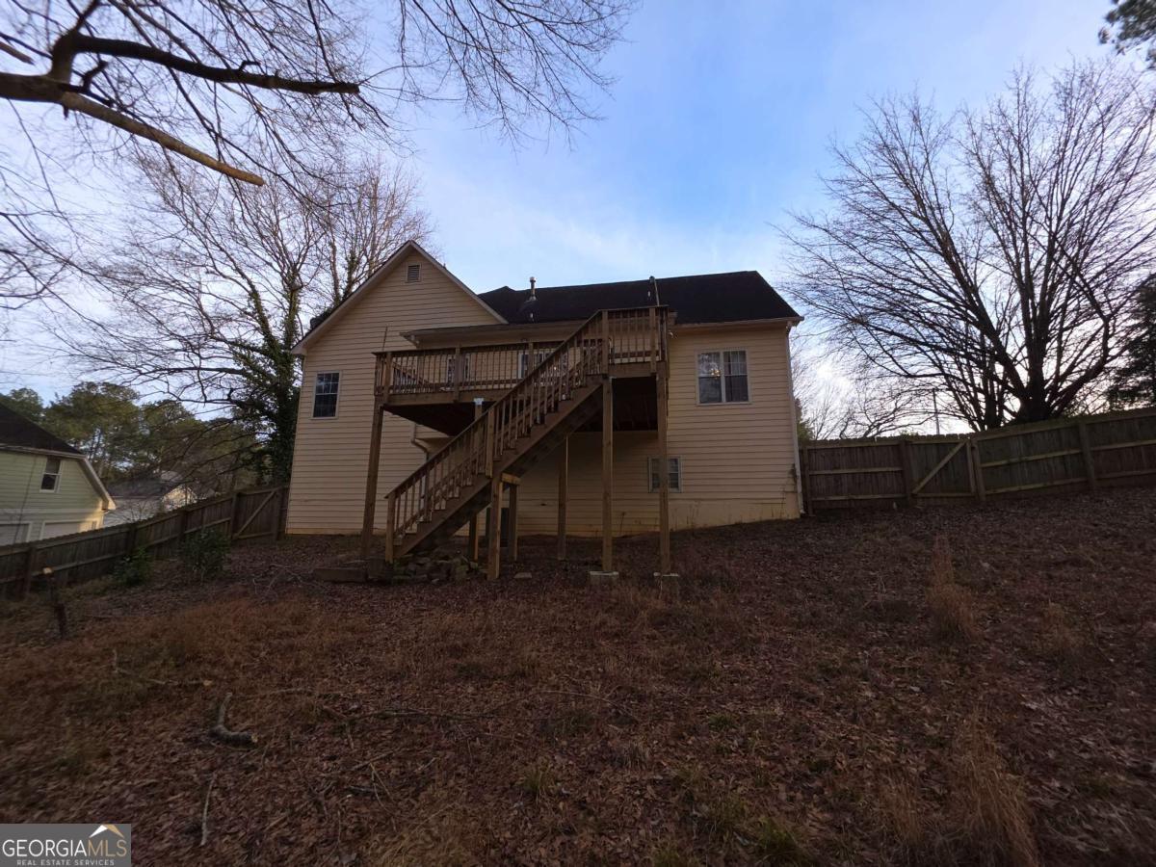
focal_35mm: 13
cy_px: 434
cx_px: 578
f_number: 1.9
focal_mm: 2.2
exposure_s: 1/142
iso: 20
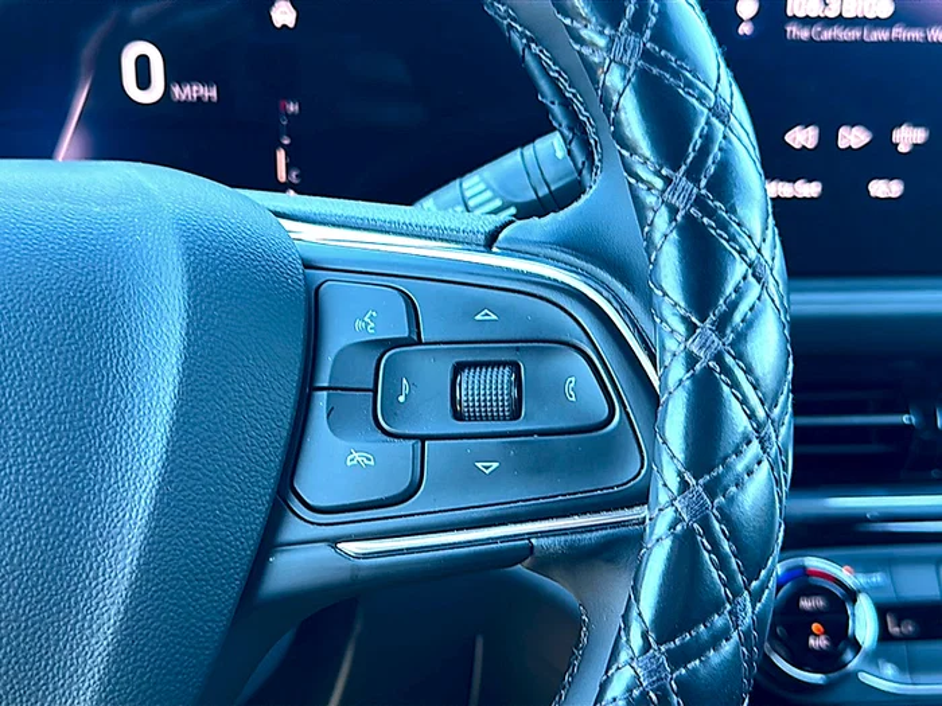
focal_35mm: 34
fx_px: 925
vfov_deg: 41.8
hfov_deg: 54.0
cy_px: 353
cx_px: 471
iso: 64
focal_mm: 6.86
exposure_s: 1/49
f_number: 1.78
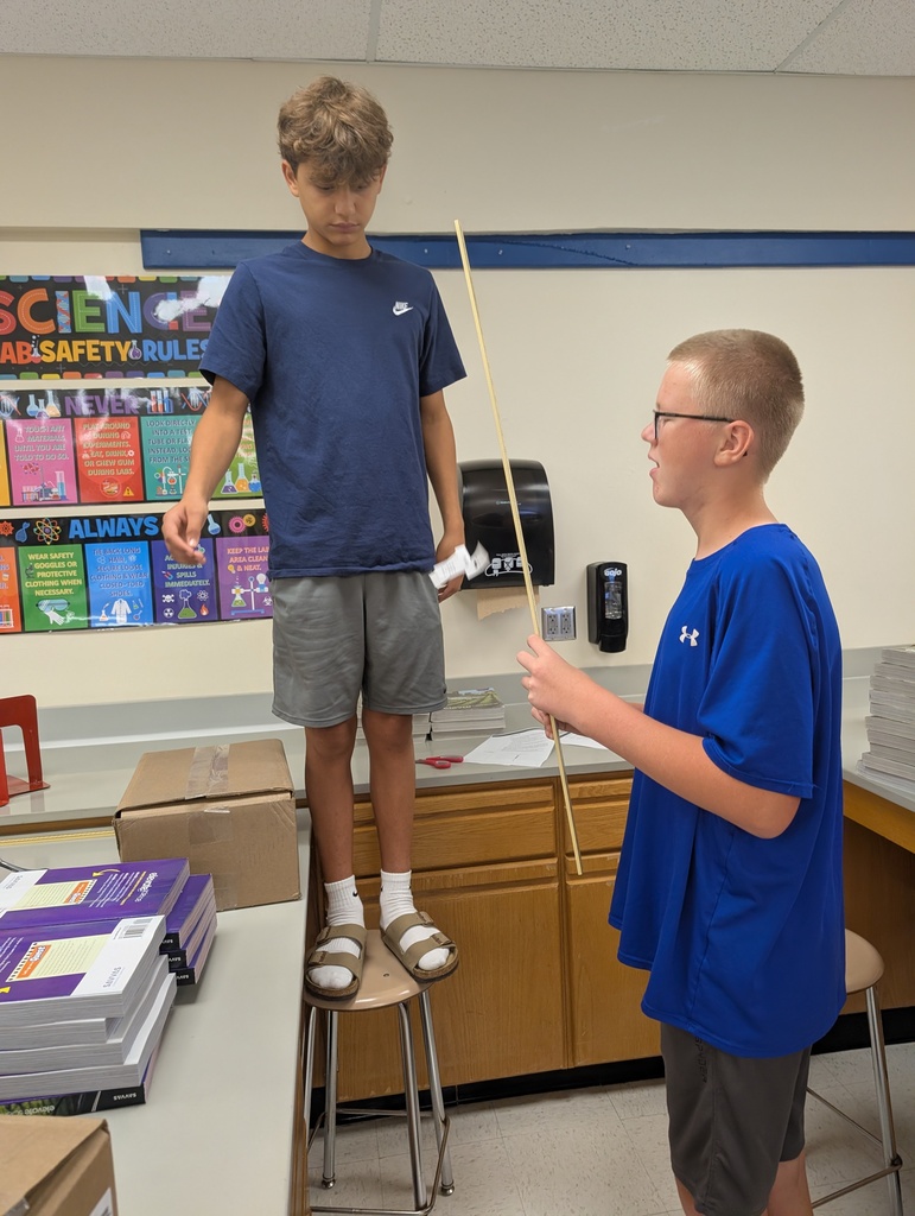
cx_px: 458
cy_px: 608
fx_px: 844
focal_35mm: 24
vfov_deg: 71.5
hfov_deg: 56.9
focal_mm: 6.9
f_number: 1.68
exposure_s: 1/120
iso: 267
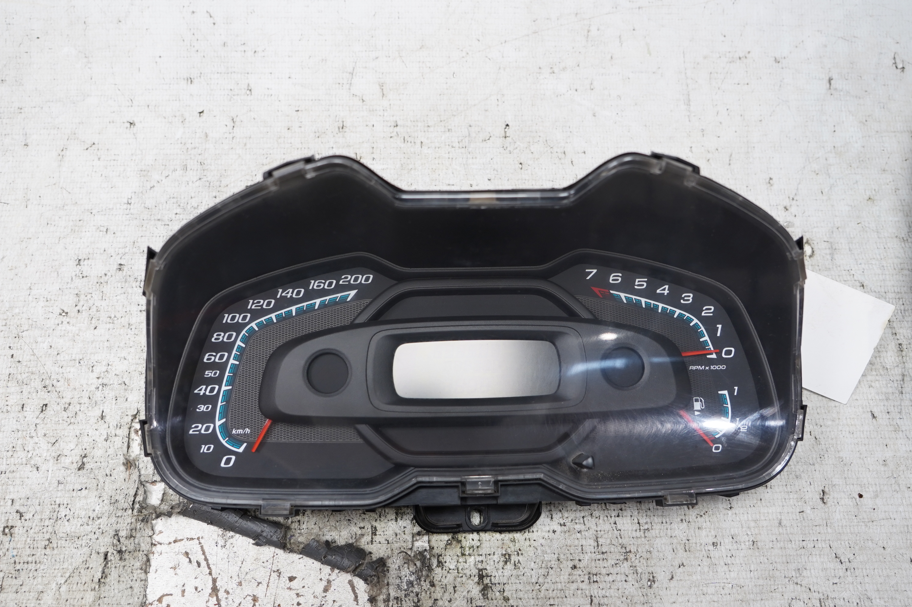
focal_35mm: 28
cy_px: 304
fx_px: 709
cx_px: 456
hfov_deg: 65.5
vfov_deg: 46.3
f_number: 4
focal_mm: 19
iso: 400
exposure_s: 1/60
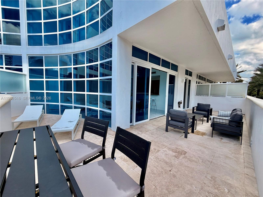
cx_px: 132
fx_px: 106
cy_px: 98
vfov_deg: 85.7
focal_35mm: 14
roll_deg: -1.7
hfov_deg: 102.1
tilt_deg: -4.8
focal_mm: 2.22
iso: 40
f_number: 2.2
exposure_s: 1/585
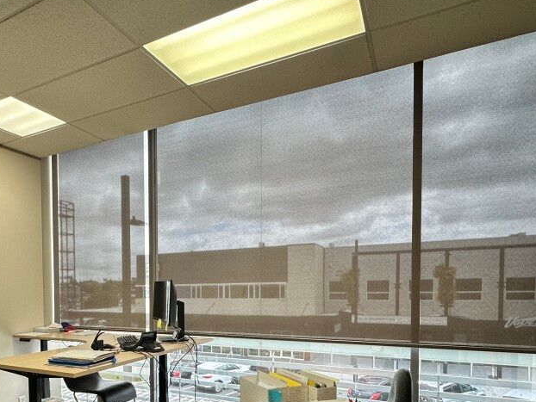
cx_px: 173
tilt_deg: -2.2
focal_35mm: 27
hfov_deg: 63.4
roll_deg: +0.1
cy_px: 306
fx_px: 418
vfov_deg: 49.2
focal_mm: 2.22
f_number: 2.2
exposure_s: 1/100
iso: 80
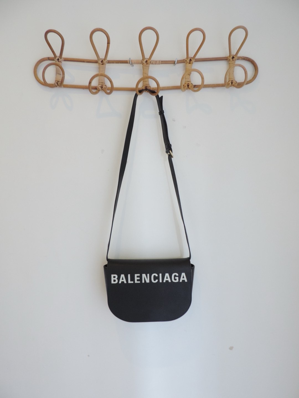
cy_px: 199
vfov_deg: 71.6
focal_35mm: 24
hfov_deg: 56.8
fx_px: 276
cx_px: 150
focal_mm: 4.3
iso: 360
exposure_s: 1/30
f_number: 3
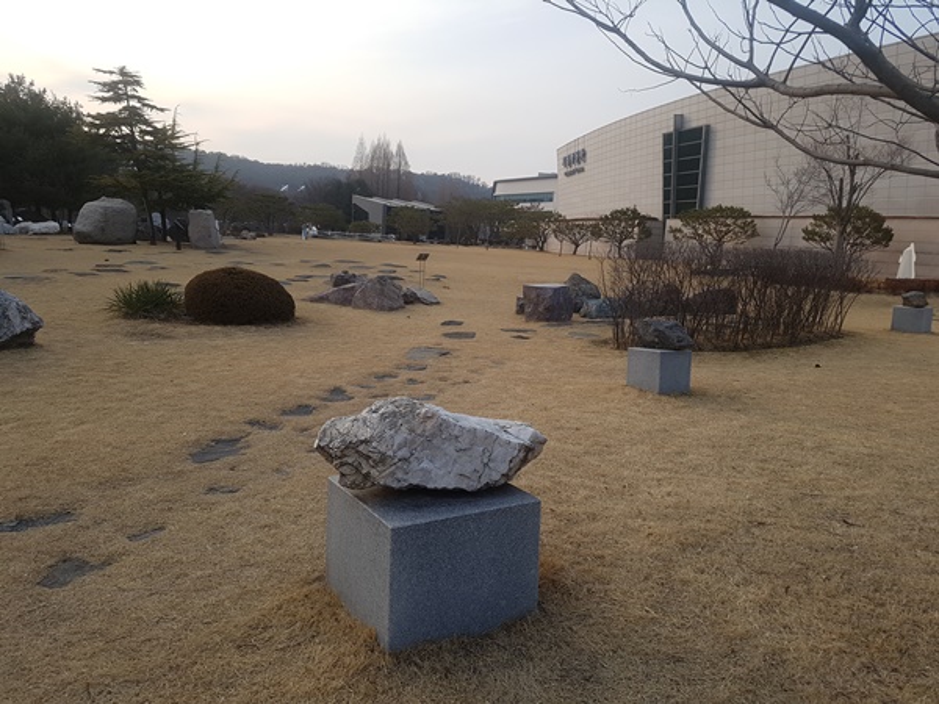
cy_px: 352
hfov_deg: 67.3
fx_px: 705
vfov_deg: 53.1
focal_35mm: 26
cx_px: 470
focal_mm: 4.2
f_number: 1.7
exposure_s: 1/1024
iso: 50
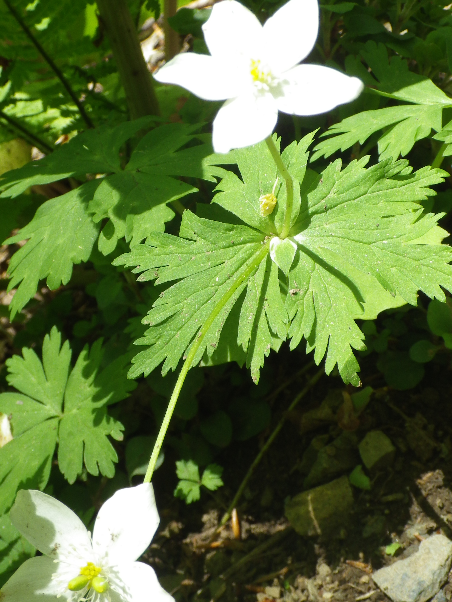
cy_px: 305
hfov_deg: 21.3
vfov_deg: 28.2
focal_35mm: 69
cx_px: 166
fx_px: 1201
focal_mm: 9.1
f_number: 5.3
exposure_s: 1/200
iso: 125
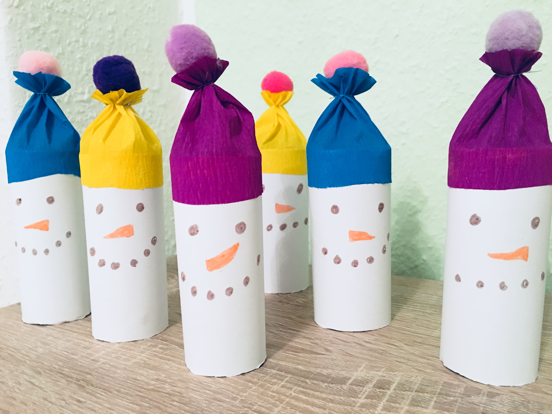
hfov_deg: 61.7
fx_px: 462
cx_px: 276
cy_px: 207
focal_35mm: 29
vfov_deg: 48.2
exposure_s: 1/8
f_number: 2.2
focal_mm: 4.15
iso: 100
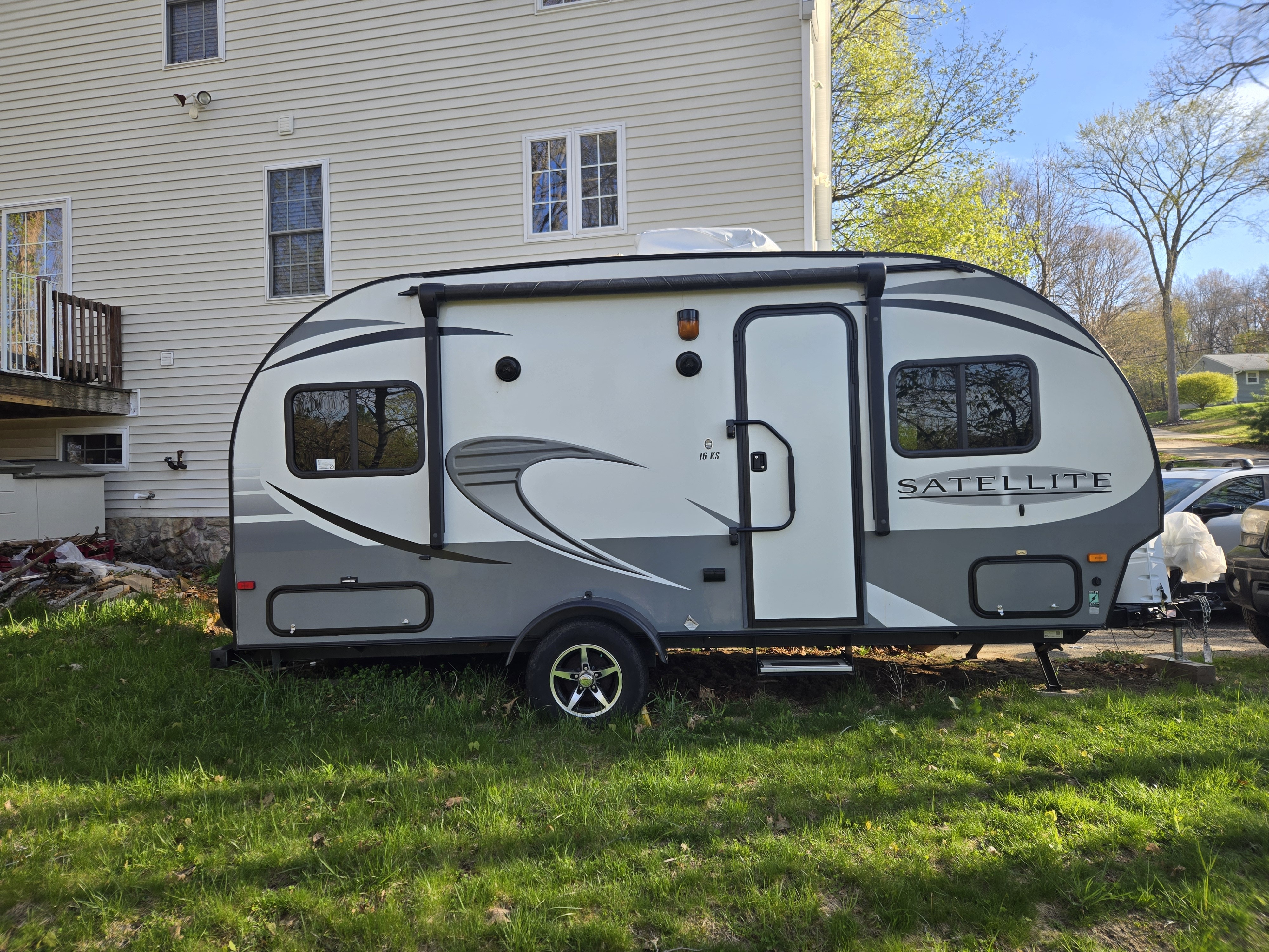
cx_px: 634
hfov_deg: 73.9
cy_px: 476
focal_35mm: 23
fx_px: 843
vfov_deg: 58.9
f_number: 1.8
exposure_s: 1/533
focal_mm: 5.4
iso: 25
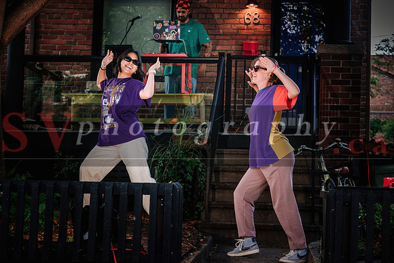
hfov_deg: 27.0
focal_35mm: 75
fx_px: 821
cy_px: 132
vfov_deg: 18.2
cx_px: 197
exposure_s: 1/200
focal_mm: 50
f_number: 2.8
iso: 400
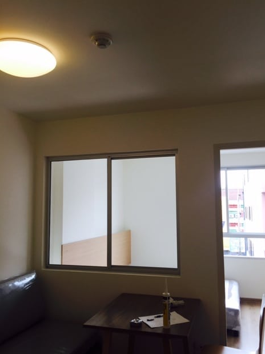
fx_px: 306
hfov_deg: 46.8
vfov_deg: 60.0
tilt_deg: +5.2
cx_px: 136
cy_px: 182
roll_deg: -0.1
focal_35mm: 30
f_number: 2.2
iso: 32
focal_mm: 4.15
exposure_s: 1/120
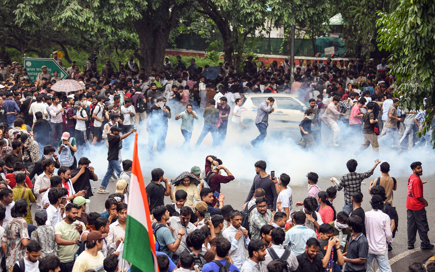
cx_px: 218
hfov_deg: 22.1
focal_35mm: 94
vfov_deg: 13.9
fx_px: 1114
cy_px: 145
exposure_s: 1/800
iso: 1250
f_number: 3.2
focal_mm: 92
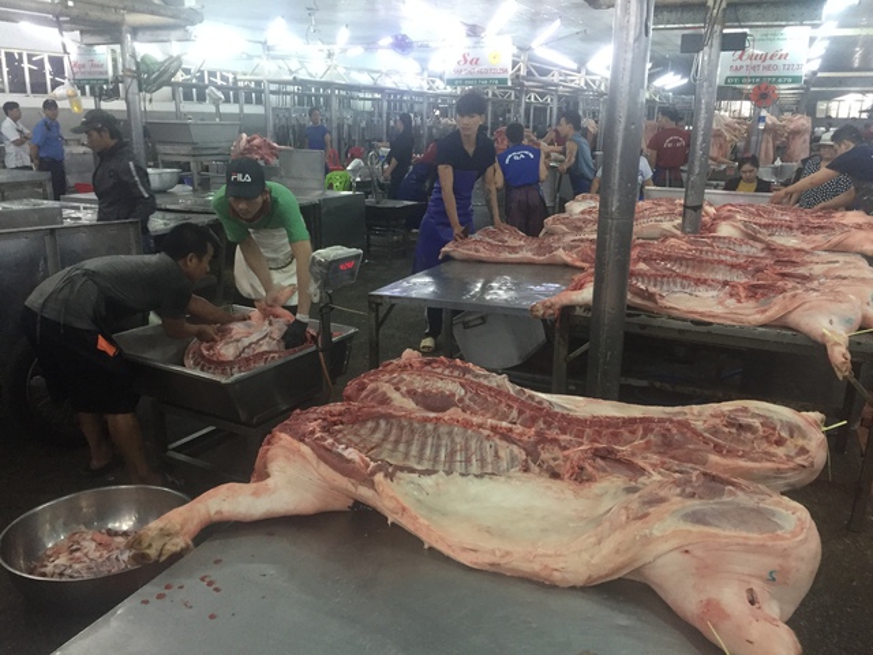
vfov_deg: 48.2
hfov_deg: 61.7
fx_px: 731
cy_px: 328
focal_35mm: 29
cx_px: 436
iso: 250
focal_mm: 4.15
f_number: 2.2
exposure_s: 1/33
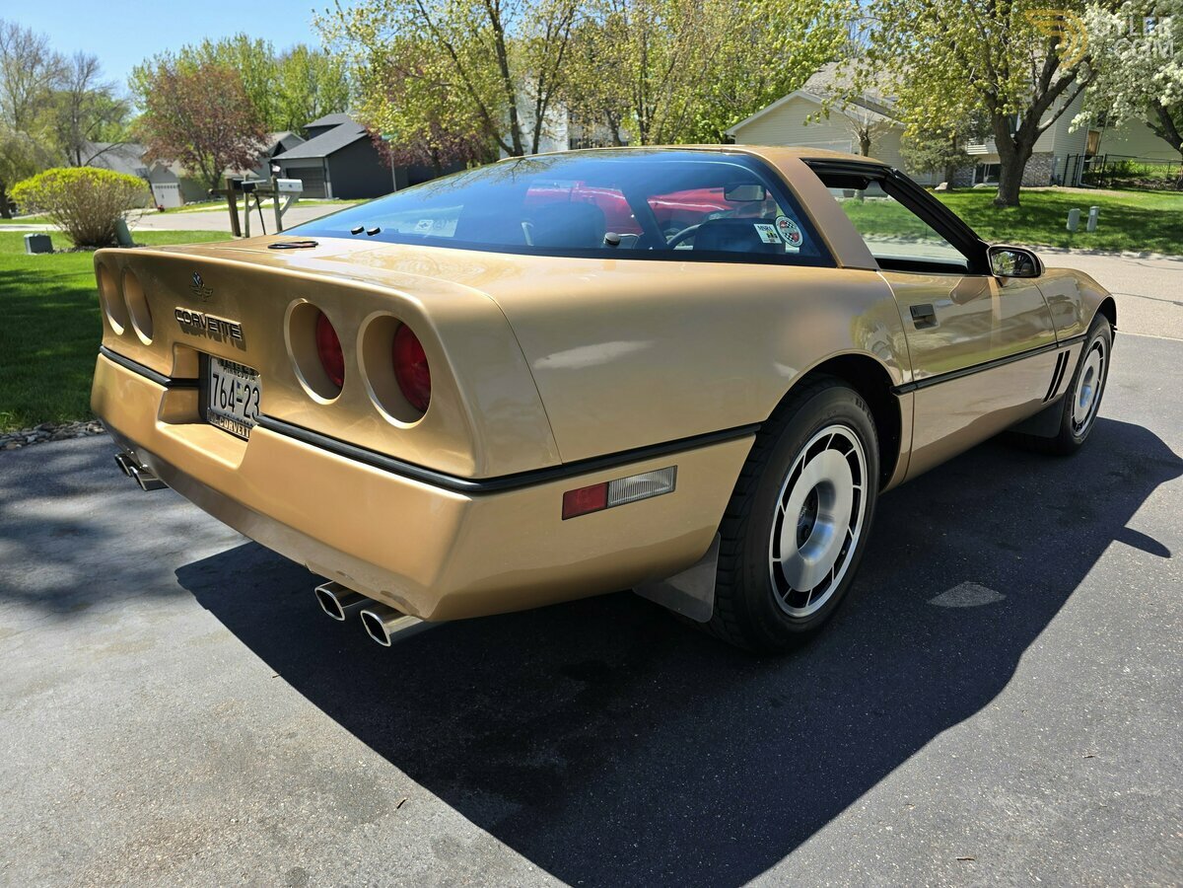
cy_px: 444
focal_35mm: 23
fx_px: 786
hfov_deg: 73.9
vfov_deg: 58.9
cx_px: 592
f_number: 1.7
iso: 80
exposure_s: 1/2163
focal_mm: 6.3
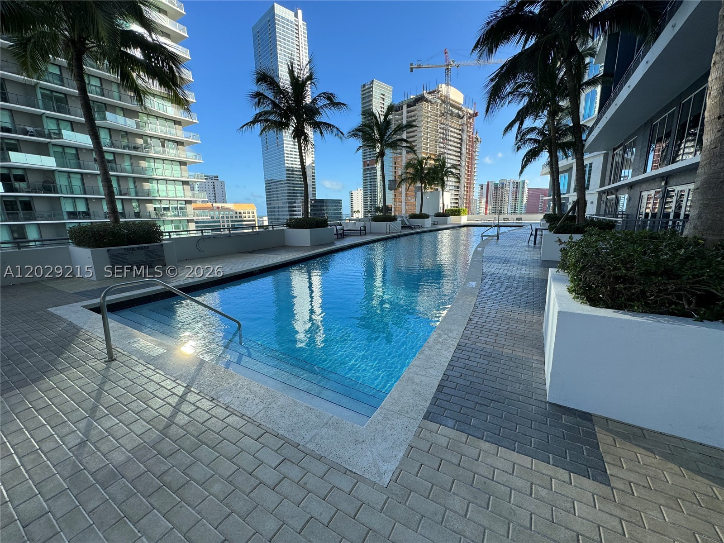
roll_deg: -0.6
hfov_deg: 102.1
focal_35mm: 14
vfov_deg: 85.7
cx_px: 362
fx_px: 293
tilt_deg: -10.2
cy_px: 272
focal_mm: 2.22
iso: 50
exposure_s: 1/596
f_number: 2.2
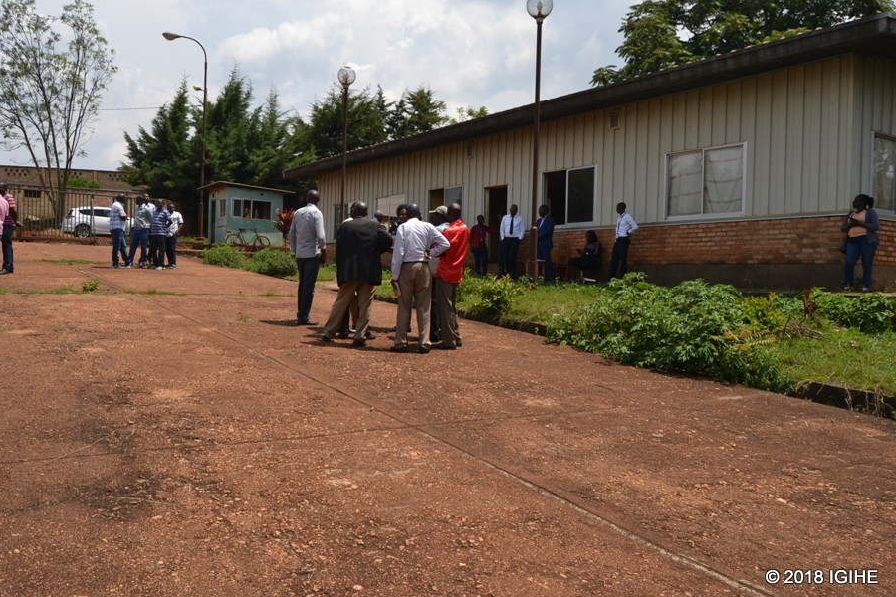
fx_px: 747
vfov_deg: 43.6
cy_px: 275
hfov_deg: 61.8
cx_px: 405
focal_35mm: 30
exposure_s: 1/250
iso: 100
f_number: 8
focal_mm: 18
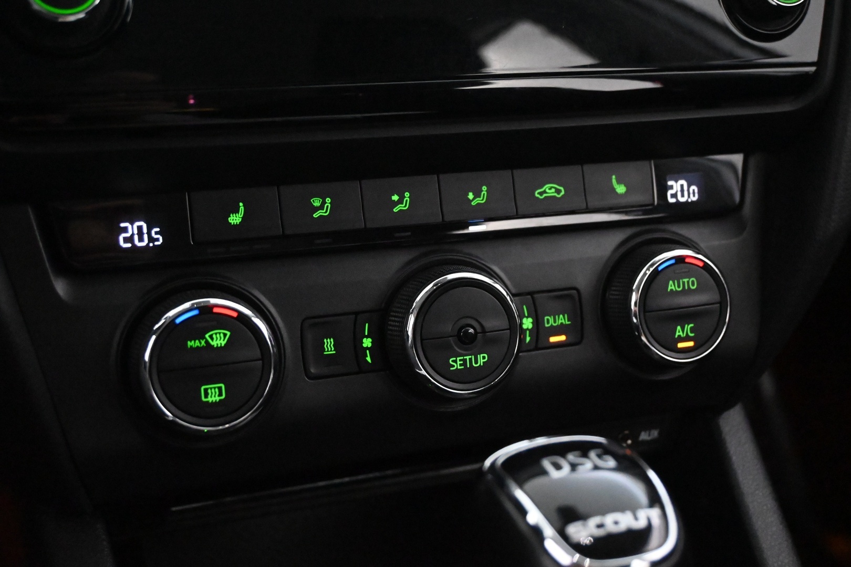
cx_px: 426
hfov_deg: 43.0
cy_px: 284
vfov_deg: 29.4
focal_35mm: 46
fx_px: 1081
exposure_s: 1/50
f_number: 4.8
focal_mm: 30.5
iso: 14400
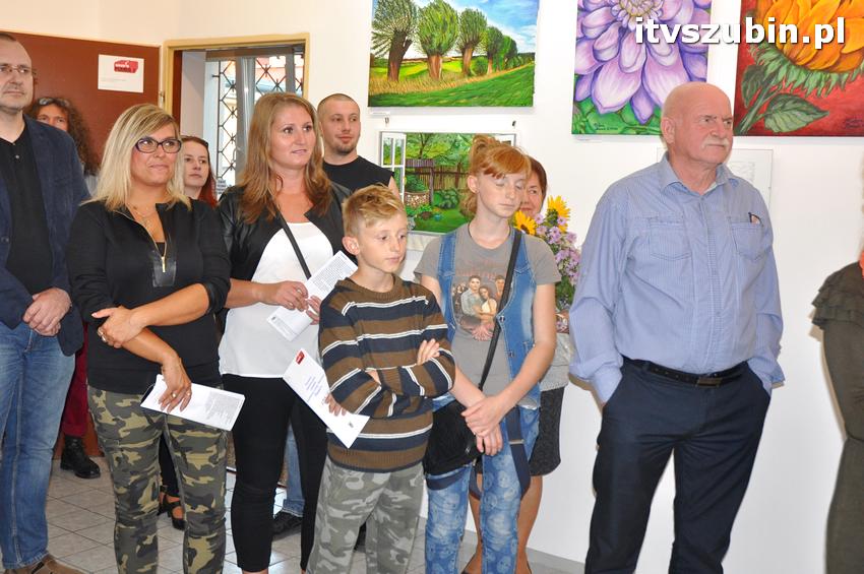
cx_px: 432
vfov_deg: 30.8
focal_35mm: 44
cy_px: 287
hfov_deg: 45.0
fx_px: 1043
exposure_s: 1/60
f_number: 4
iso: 800
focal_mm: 29
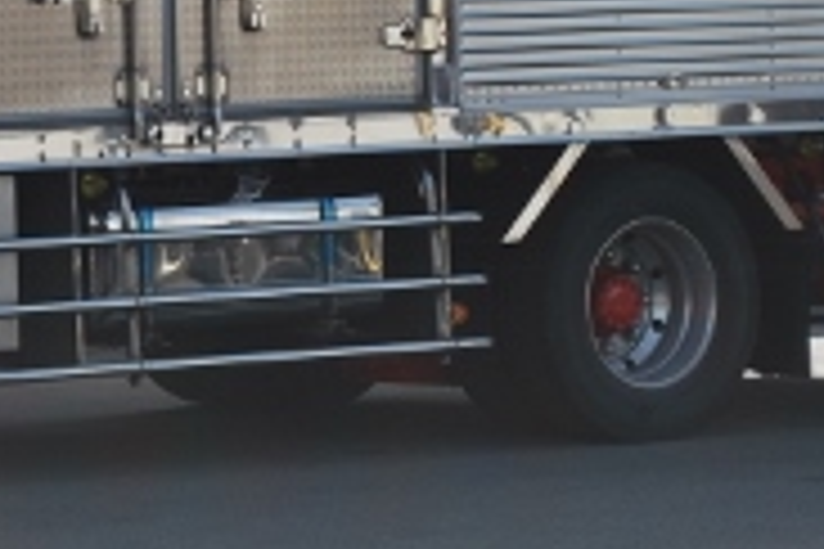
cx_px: -63
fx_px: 6609
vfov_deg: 4.7
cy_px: -135
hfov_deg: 7.1
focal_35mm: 289
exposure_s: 1/200
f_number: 7.1
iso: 100
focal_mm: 55
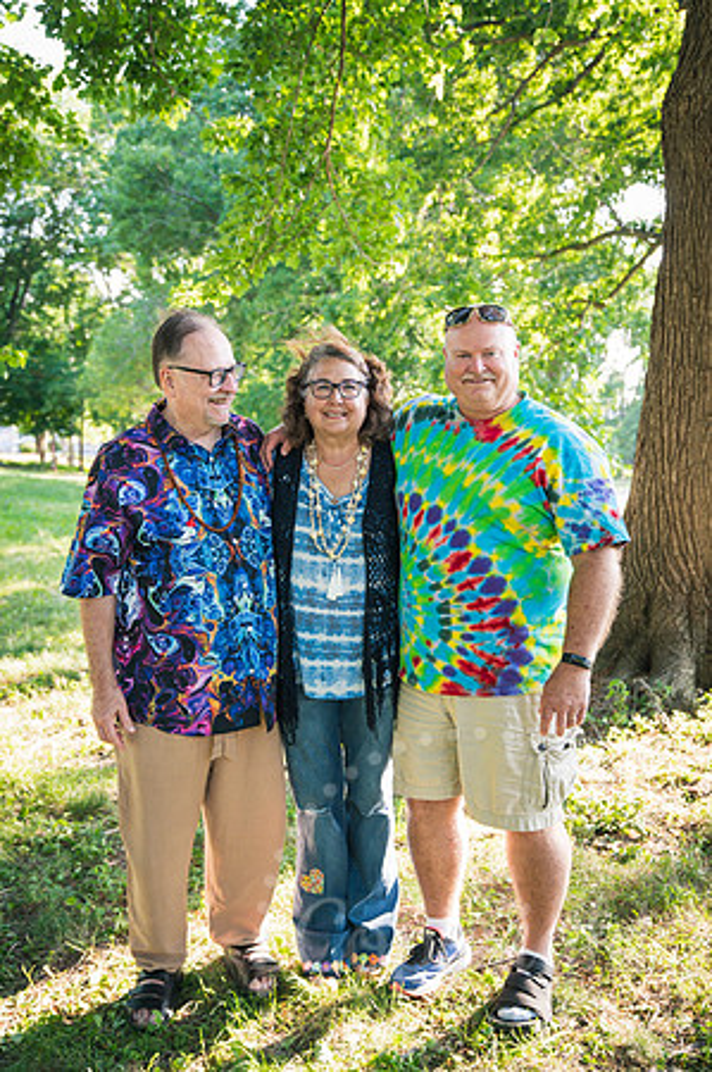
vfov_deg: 48.5
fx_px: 1189
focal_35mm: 40
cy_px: 536
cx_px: 356
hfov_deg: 33.3
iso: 800
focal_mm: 40
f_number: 3.5
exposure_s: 1/320
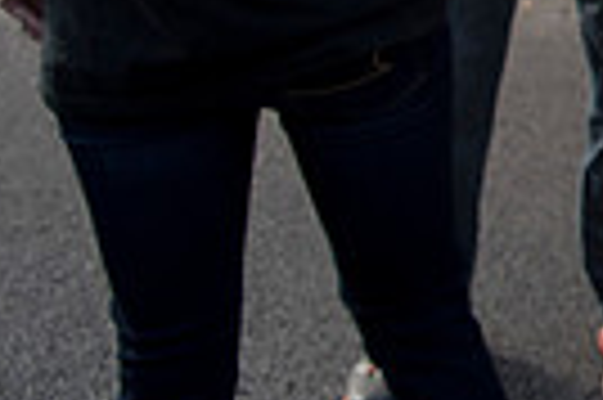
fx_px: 1740
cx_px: 1161
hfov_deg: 15.9
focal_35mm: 104
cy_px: -389
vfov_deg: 11.8
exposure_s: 1/640
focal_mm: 24
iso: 250
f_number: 4.5
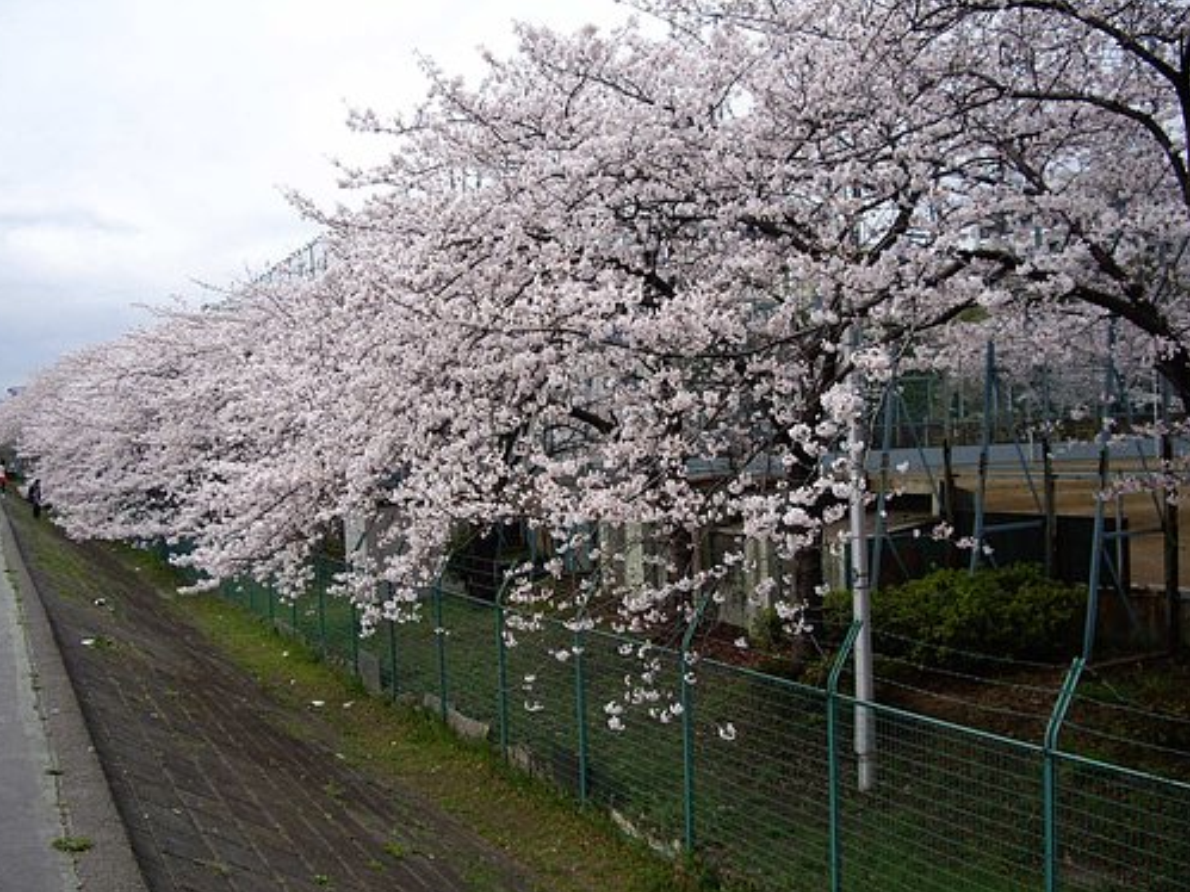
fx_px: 1340
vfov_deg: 36.8
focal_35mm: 39
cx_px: 594
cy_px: 456
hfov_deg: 47.9
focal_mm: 7.9
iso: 64
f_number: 8
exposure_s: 1/80
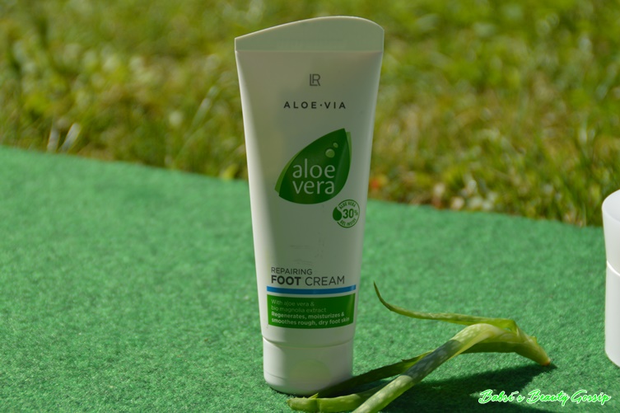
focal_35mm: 150
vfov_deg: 9.1
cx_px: 310
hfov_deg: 13.7
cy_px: 206
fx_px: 2582
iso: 100
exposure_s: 1/500
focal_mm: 100
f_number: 5.6
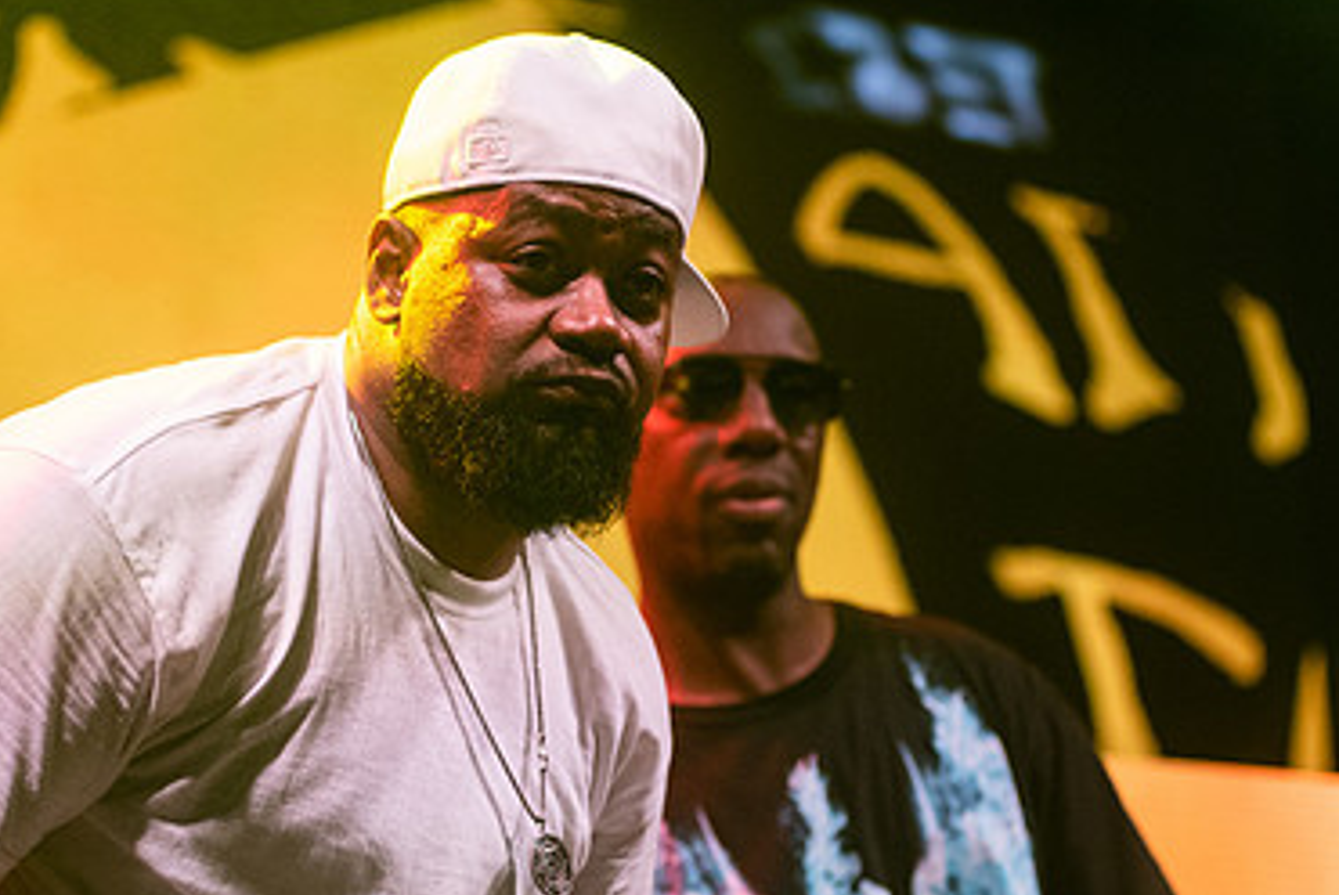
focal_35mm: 142
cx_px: 610
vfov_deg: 9.7
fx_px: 5286
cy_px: 549
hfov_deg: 14.4
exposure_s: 1/250
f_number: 3.5
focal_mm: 80
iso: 2000
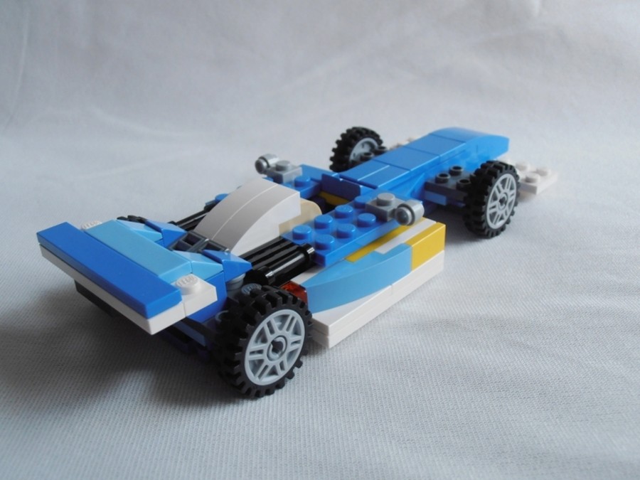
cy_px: 240
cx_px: 320
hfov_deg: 50.1
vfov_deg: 38.7
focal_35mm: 37
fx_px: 684
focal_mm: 6.61
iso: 80
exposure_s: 1/200
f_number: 3.9
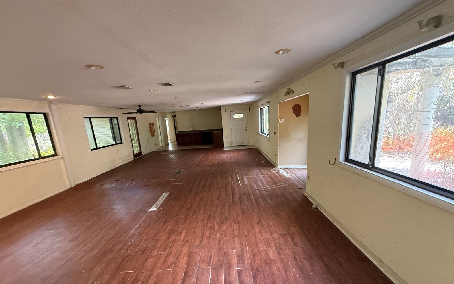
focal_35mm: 15
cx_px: 226
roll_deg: +6.5
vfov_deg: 74.4
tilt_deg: -12.9
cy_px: 162
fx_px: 186
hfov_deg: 101.5
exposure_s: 1/60
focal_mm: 2.22
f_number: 2.2
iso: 400
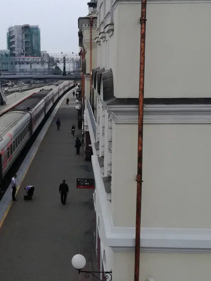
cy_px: 143
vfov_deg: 33.2
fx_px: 471
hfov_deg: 24.9
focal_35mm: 58
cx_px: 52
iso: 50
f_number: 2
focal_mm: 3.79
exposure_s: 1/1631
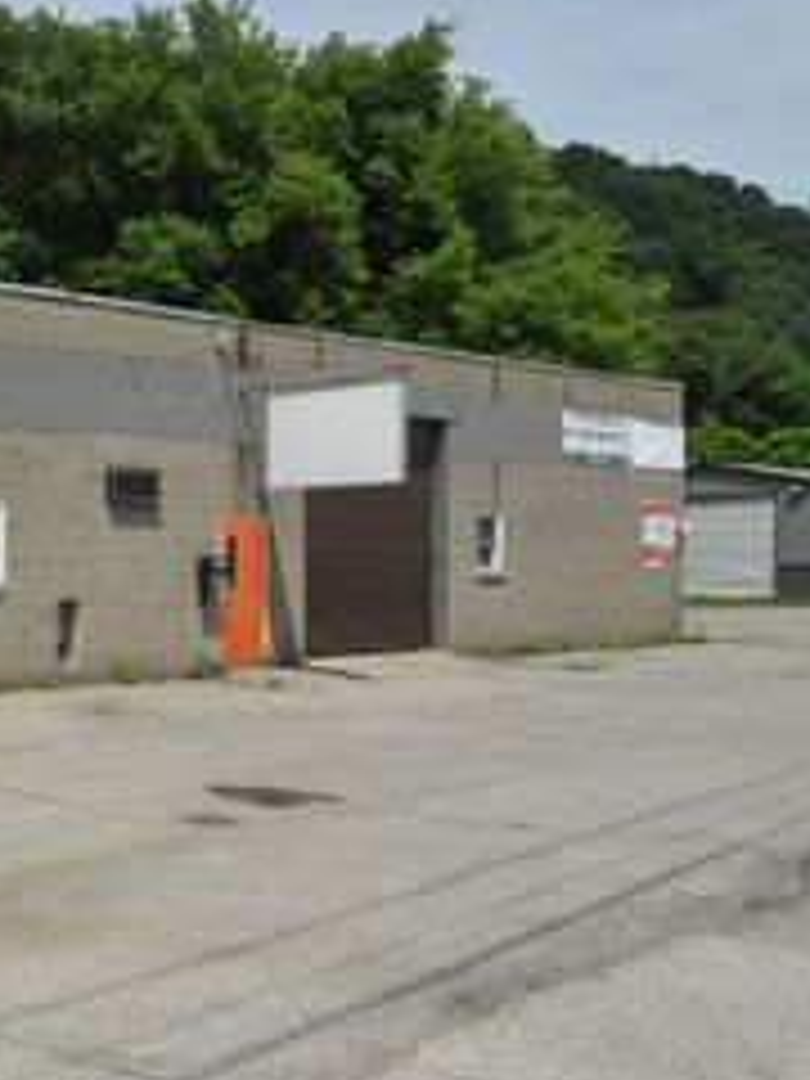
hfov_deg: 29.9
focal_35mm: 36
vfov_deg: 51.3
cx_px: -292
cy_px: 562
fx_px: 1123
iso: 200
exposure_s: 1/250
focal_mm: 12
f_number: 13
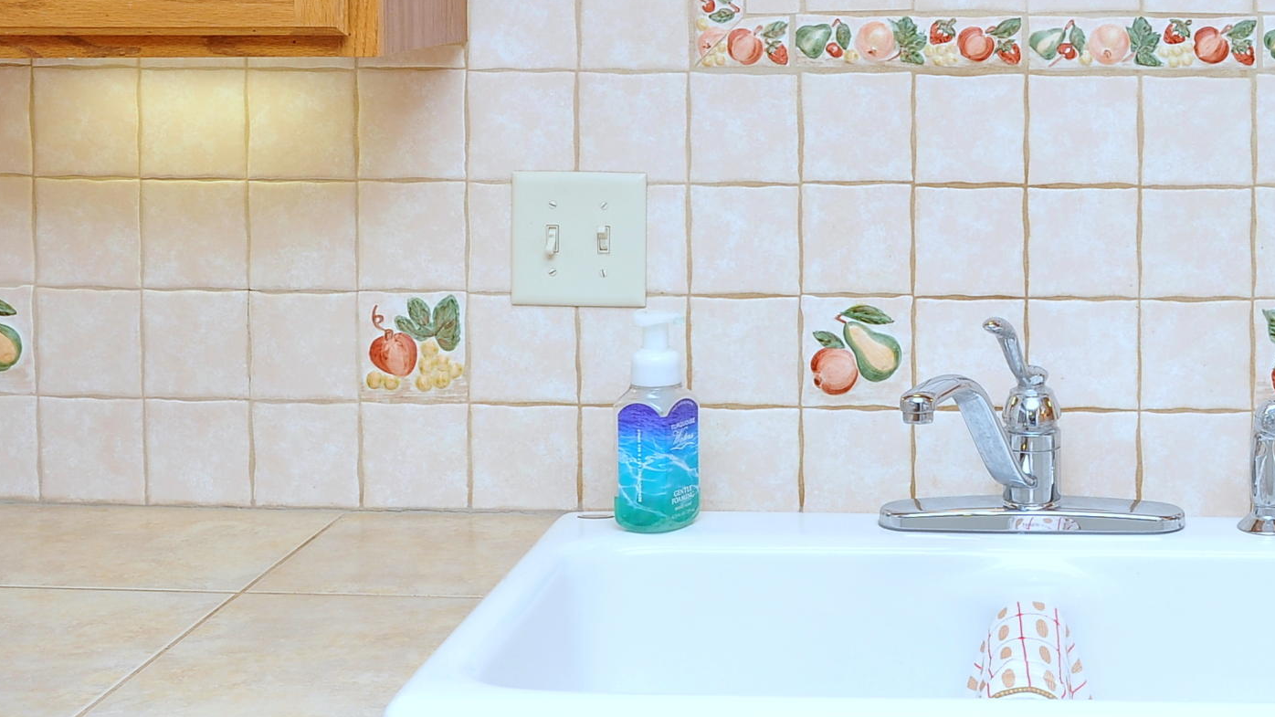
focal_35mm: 72
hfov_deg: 28.8
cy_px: 37
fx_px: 2434
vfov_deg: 16.5
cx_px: 998
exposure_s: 1/30
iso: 500
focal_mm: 32
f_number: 10
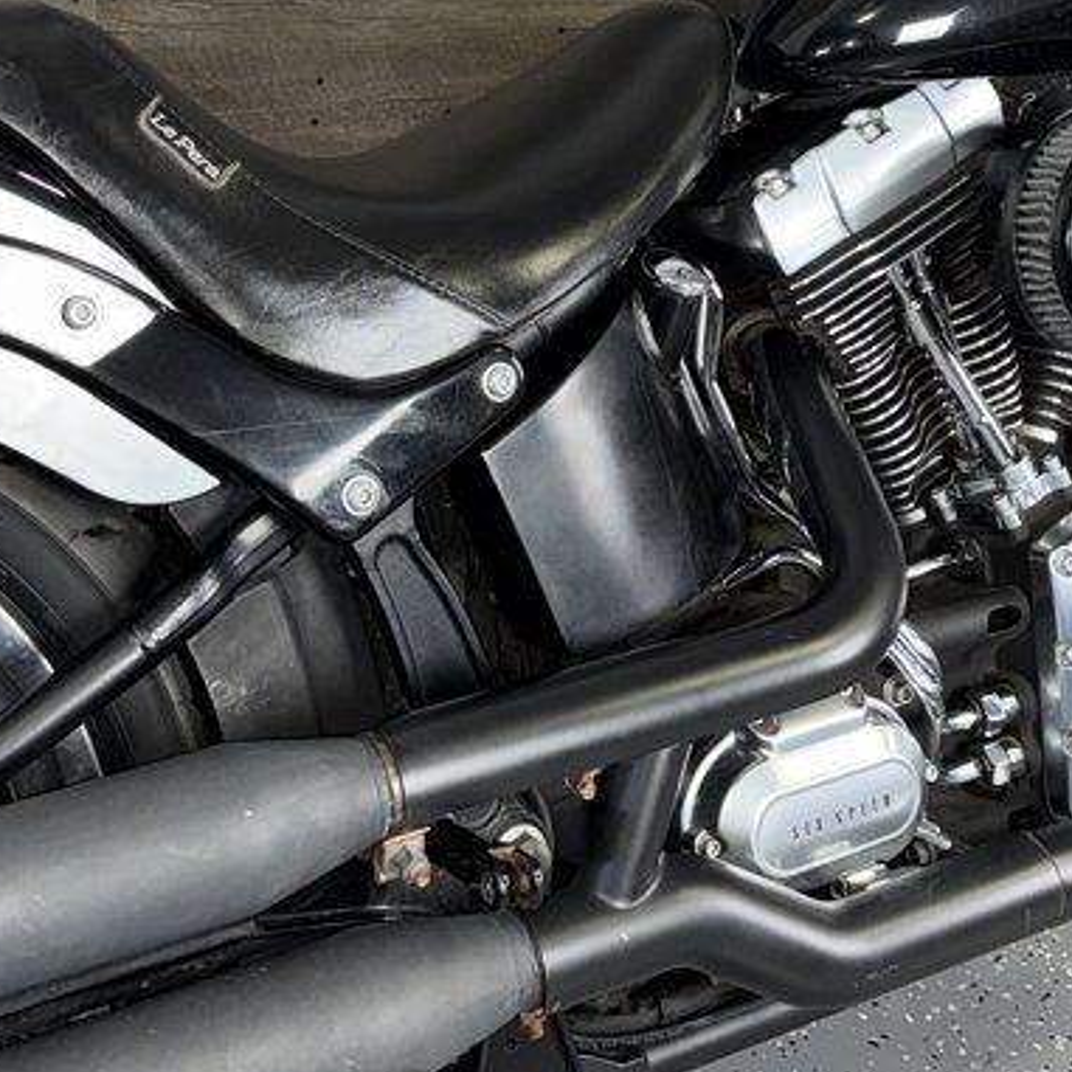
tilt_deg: -12.5
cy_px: 127
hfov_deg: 30.0
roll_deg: -2.4
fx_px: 1997
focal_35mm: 57
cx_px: 495
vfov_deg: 29.0
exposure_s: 1/20
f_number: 1.78
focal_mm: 6.76
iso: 64
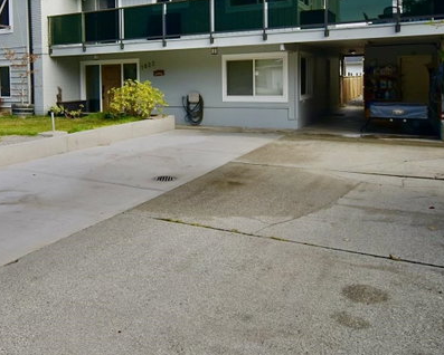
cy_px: 97
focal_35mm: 34
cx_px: 133
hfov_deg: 51.4
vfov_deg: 42.3
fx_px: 447
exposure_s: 1/500
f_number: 4.8
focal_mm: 12
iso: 100
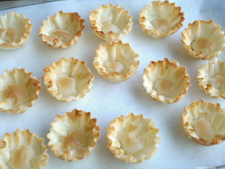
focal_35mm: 51
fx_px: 331
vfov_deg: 28.6
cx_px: 111
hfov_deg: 37.5
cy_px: 86
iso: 100
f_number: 3.5
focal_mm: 25
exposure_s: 1/800
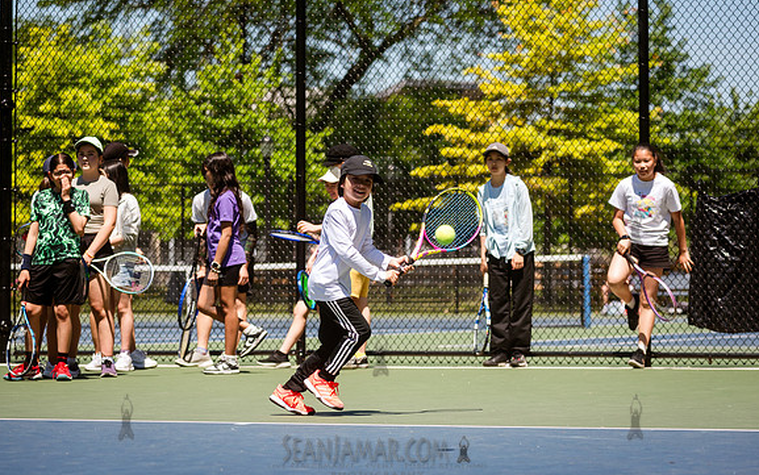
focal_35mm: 135
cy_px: 226
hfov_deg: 15.5
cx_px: 392
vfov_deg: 9.7
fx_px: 2793
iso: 200
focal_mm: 125
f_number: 5
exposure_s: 1/1600
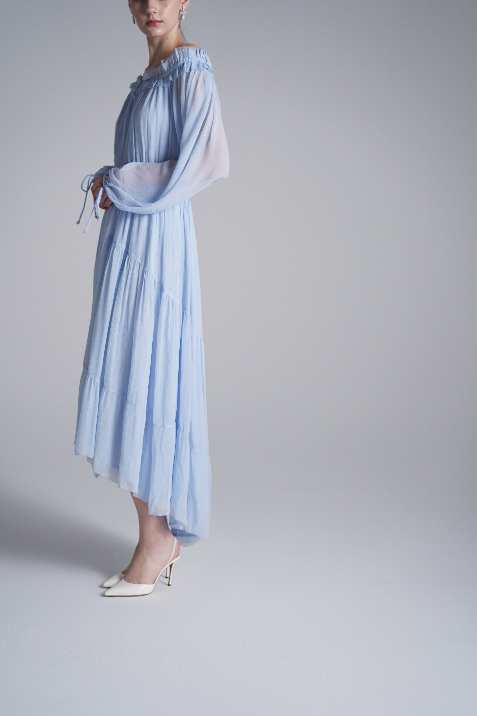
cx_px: 238
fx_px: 1093
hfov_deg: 24.6
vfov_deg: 36.2
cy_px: 358
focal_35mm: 55
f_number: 2.8
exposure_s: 1/160
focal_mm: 55
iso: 400
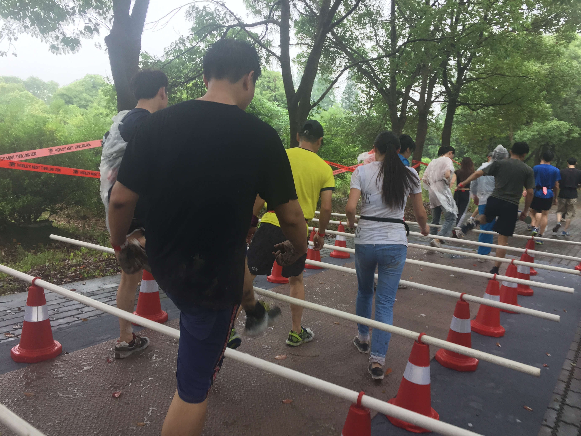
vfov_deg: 48.2
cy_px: 218
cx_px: 290
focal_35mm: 29
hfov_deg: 61.7
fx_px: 487
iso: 50
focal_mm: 4.15
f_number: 2.2
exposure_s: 1/120
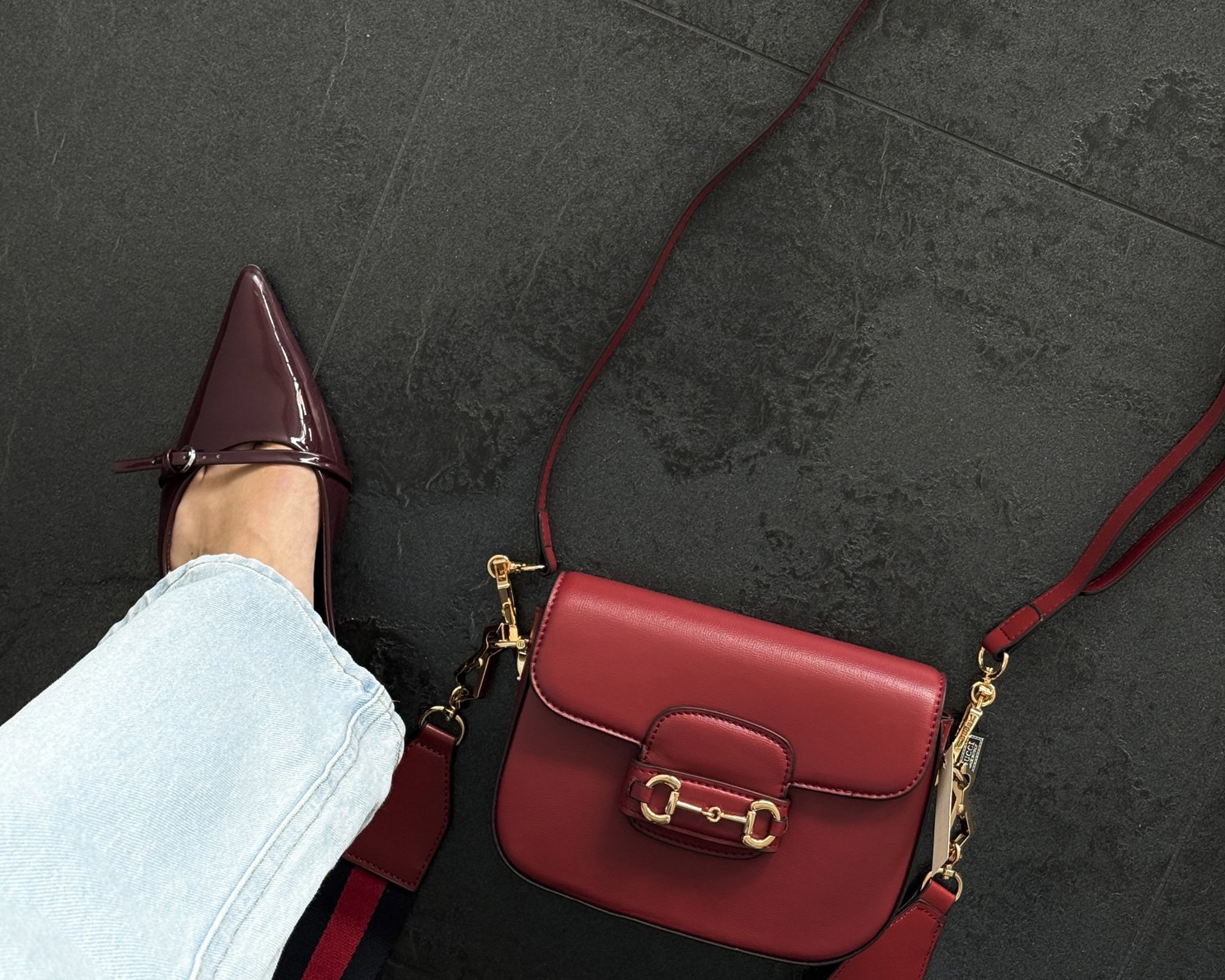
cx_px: 610
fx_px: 2284
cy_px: 637
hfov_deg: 30.0
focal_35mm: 63
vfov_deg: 24.1
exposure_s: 1/146
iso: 200
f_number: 1.78
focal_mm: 6.76
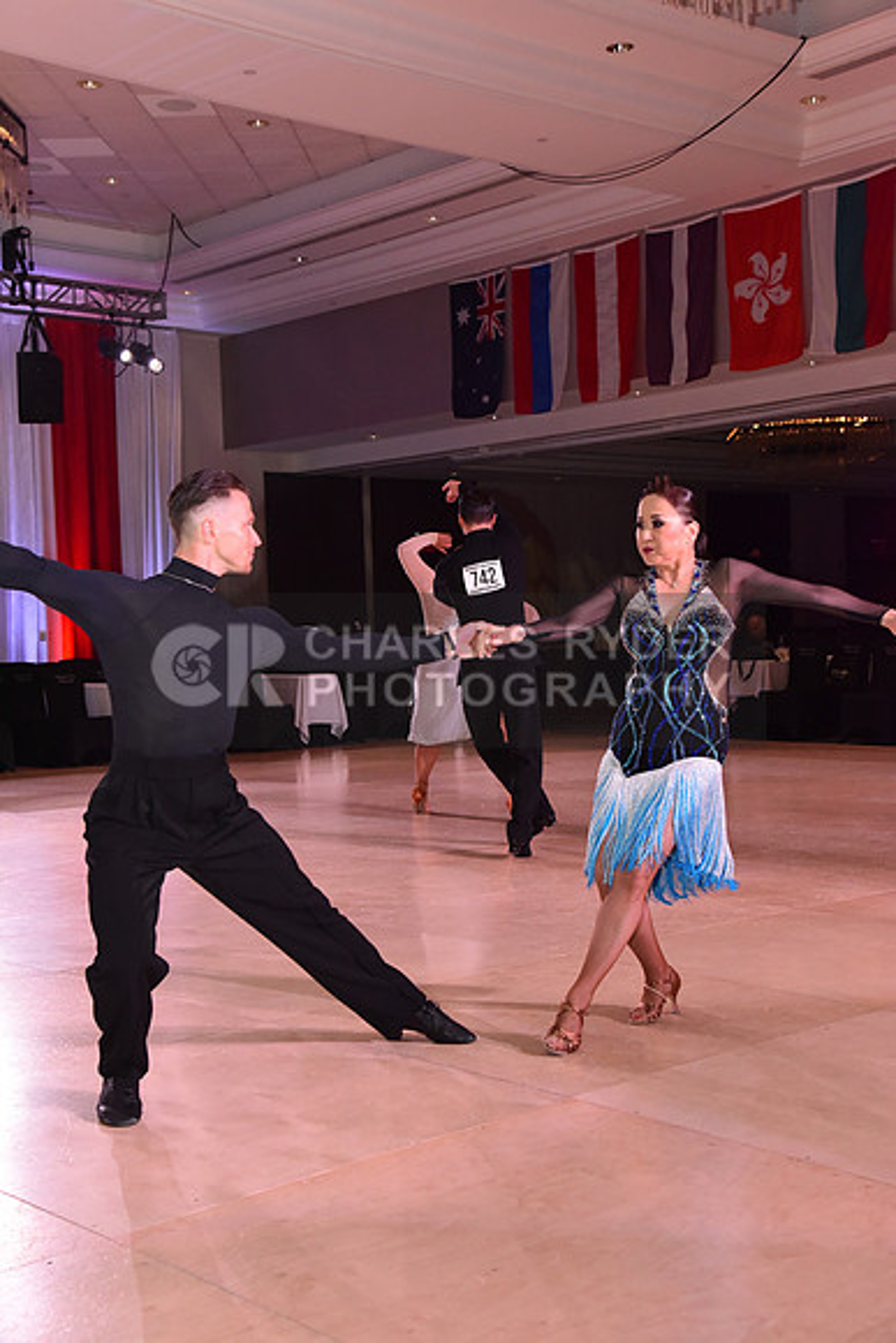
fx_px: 1791
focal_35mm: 48
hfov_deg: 28.1
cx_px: 448
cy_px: 672
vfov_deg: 41.1
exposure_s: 1/320
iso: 2500
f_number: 6.3
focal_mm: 48
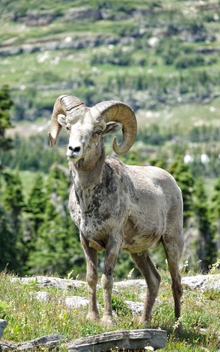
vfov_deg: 6.0
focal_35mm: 353
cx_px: 99
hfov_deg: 3.7
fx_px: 3386
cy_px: 178
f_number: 4
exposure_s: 1/320
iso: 100
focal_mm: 120.91
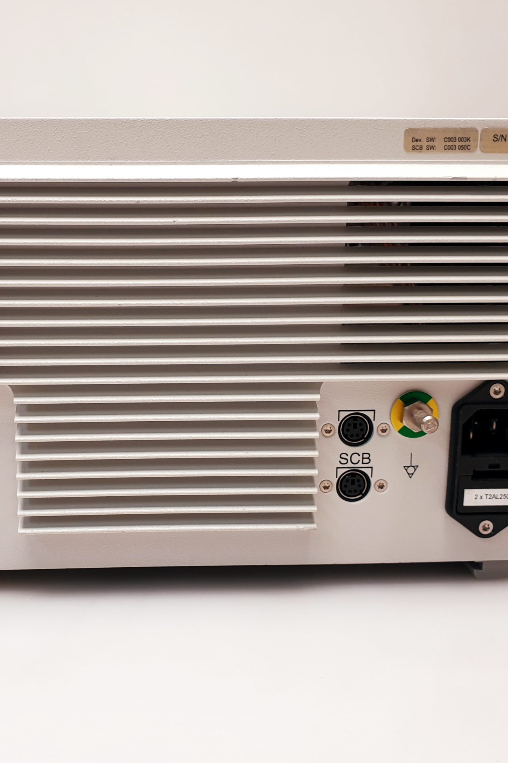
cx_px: 155
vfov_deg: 51.9
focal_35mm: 37
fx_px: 783
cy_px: 378
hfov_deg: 35.5
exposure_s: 1/100
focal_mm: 4.3
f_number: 2.4
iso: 80
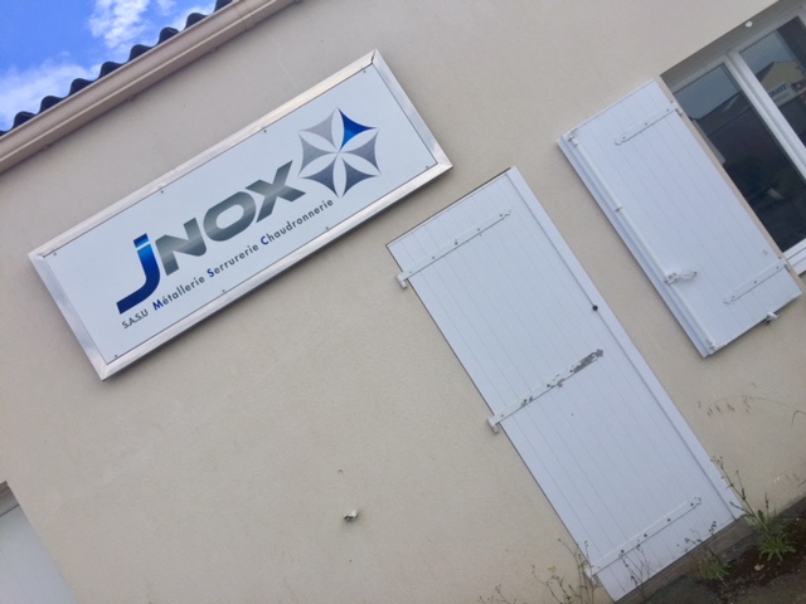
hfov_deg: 61.7
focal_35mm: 29
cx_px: 403
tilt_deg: +4.3
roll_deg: +31.9
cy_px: 302
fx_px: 675
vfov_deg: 48.2
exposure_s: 1/1647
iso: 32
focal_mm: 4.15
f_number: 2.2
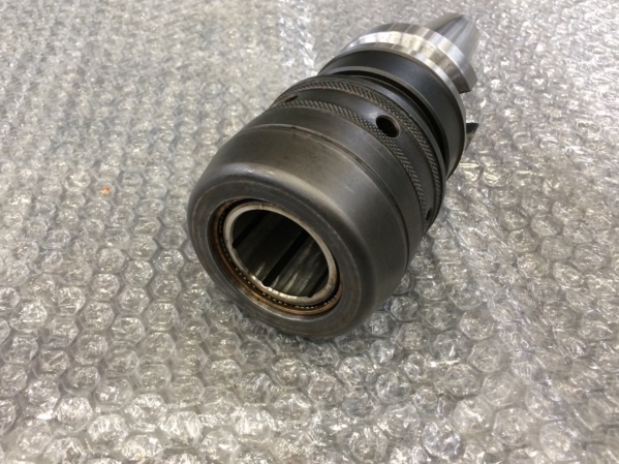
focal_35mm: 31
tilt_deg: -48.7
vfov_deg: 45.4
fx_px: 554
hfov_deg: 58.3
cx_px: 293
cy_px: 242
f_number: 2.2
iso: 125
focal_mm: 4.15
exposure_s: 1/30
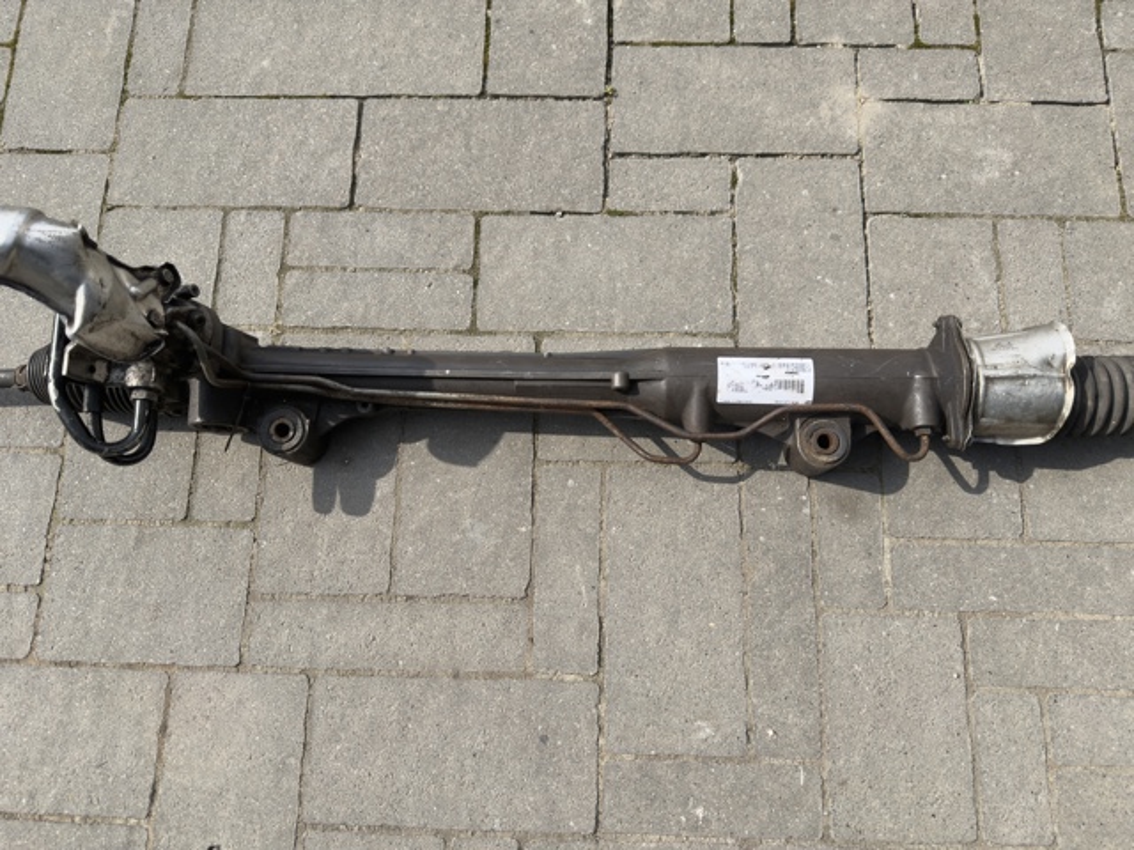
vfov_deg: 56.8
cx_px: 567
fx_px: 786
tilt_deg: -77.1
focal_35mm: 24
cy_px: 425
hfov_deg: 71.6
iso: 64
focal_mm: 6.76
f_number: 1.78
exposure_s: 1/2262
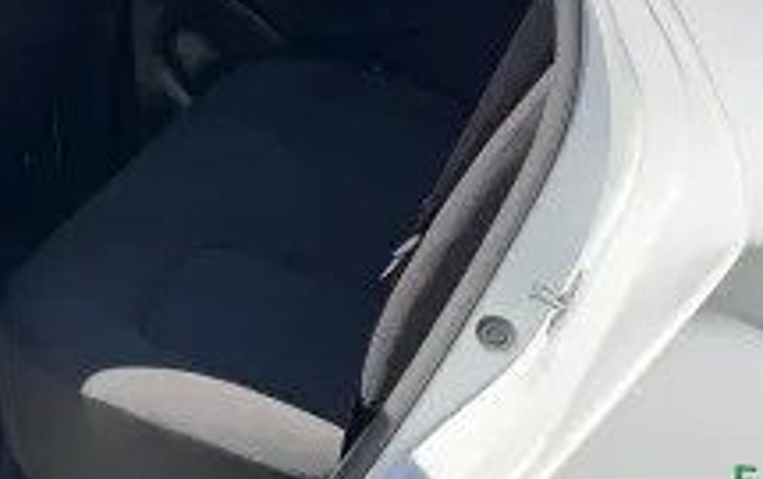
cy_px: 149
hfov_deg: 23.9
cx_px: 149
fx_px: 1770
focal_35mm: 85
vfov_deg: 15.4
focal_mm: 6.76
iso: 80
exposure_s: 1/1133
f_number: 1.78
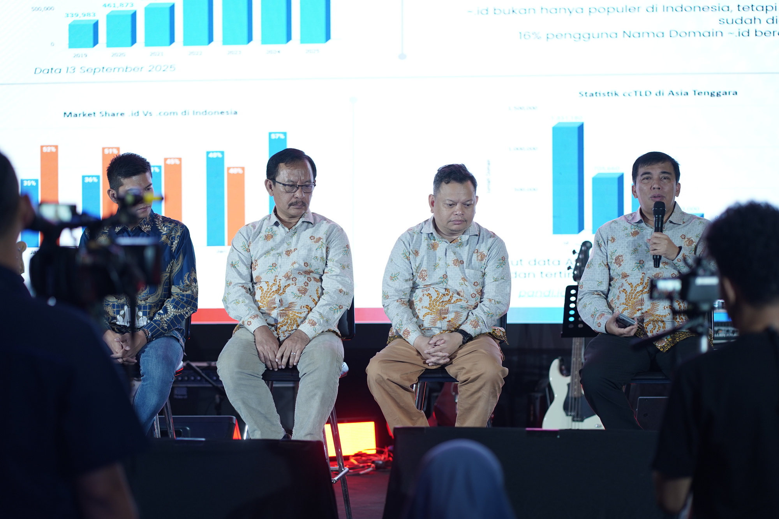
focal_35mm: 85
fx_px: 1839
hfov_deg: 23.9
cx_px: 390
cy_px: 260
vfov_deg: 16.1
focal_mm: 85
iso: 640
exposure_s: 1/125
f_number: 2.2
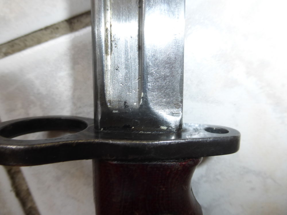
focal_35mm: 24
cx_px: 144
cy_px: 108
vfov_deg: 56.8
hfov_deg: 71.6
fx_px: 199
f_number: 3.3
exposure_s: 1/60
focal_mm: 4.3
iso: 100
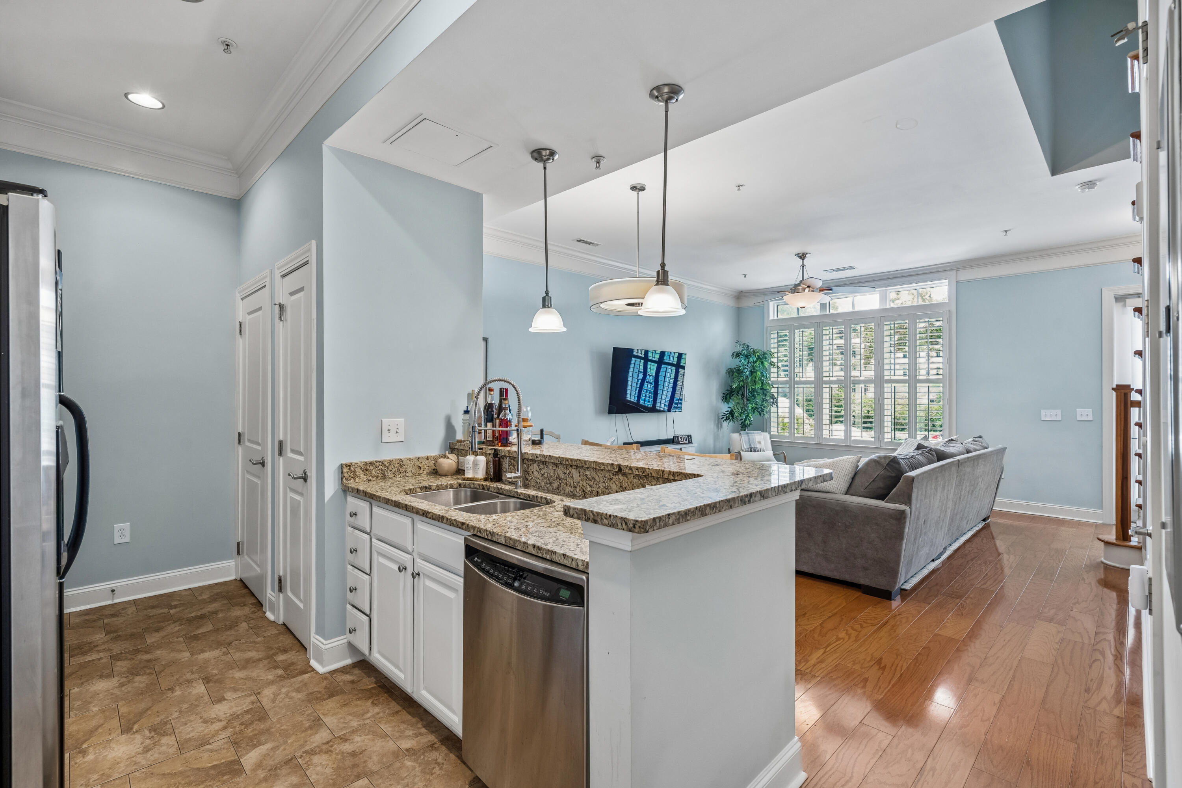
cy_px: 394
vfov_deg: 73.7
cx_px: 591
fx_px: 525
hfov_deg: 96.7
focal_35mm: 16
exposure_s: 1/8
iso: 400
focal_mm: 16
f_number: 8
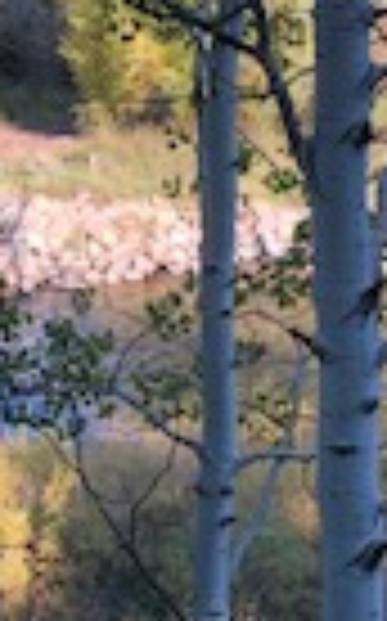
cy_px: 302
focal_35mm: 138
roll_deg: +0.7
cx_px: 189
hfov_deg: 9.5
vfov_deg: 15.2
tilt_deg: -15.2
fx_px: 2334
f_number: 1.8
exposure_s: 1/216
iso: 20
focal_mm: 3.99
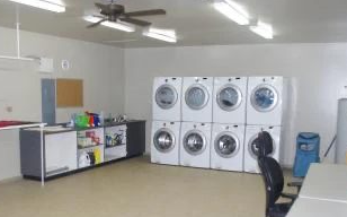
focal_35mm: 40
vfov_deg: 31.7
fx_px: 378
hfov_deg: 49.1
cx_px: 148
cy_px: 146
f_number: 4
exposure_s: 1/125
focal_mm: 18
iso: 15
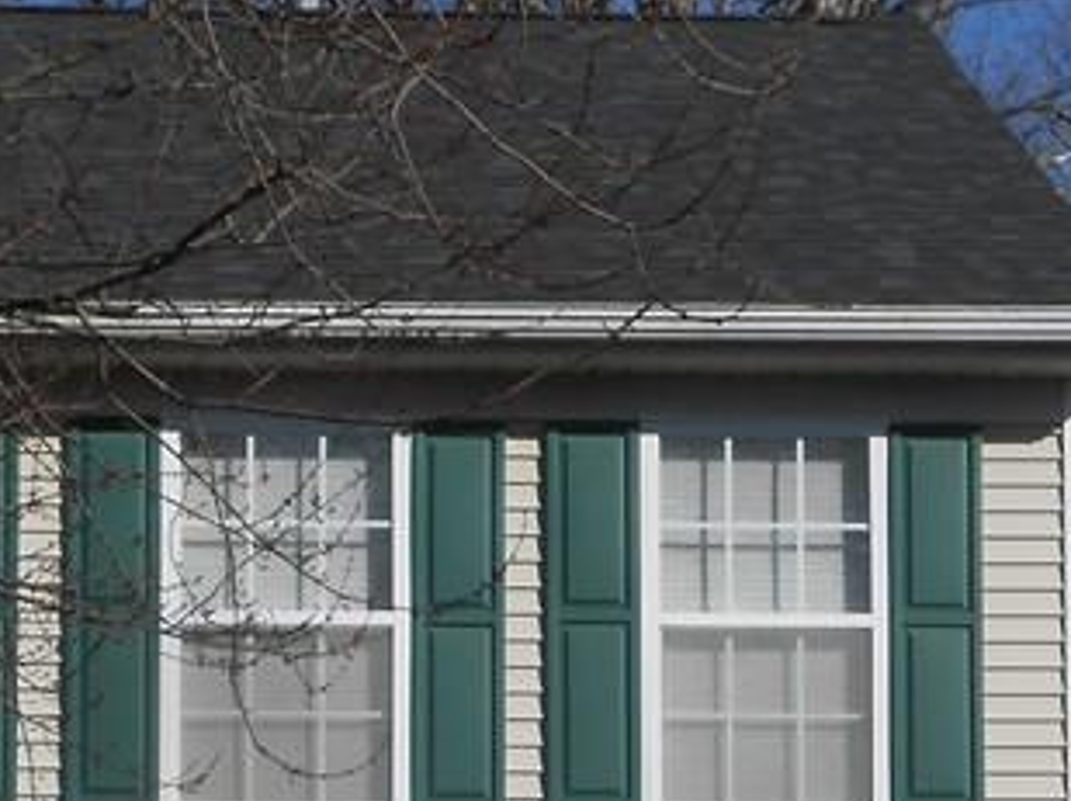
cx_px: 215
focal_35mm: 146
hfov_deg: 13.5
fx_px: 4512
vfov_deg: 9.9
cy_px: 1158
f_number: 4.5
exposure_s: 1/1000
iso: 80
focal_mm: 7.8
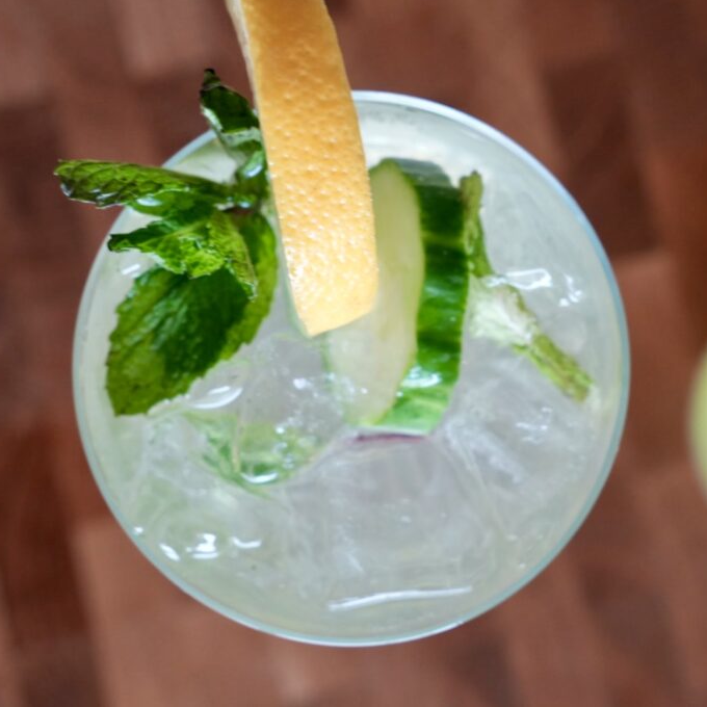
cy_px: 352
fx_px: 1918
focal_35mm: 83
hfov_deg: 20.8
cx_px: 503
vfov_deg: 20.9
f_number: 5.6
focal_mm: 43.2
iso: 1000
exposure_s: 1/60
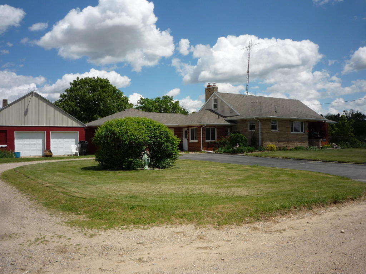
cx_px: 183
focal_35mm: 33
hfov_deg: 55.4
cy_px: 137
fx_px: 349
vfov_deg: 42.9
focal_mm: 5.3
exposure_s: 1/640
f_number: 5.6
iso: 100
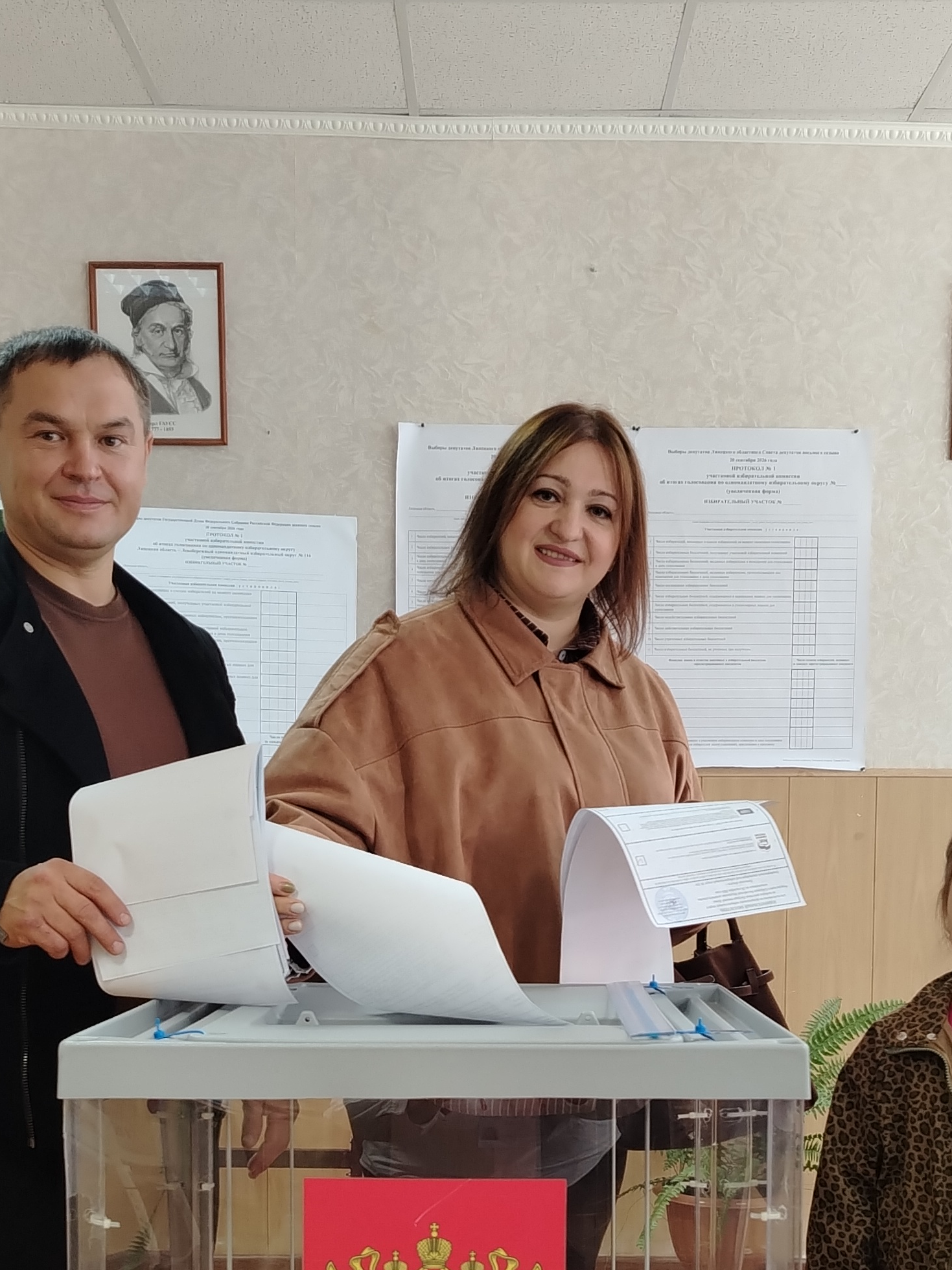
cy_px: 1021
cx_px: 496
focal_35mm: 49
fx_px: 1797
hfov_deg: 29.7
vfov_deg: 37.5
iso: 625
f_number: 1.75
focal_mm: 5.25
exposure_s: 1/33.3
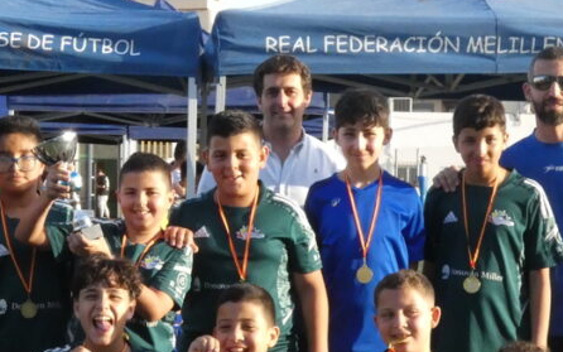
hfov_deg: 18.5
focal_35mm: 112
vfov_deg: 11.7
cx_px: 162
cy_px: 267
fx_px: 1719
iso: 800
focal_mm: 8.2
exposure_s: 1/800
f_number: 5.6
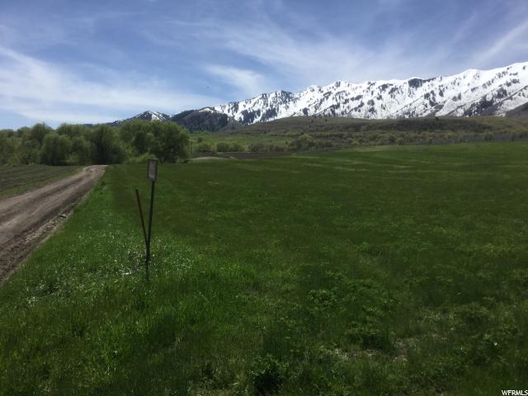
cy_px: 198
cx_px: 264
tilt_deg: -3.8
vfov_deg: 45.4
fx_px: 473
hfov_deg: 58.4
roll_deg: -3.0
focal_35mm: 31
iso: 25
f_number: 2.4
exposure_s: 1/1852
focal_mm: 3.3
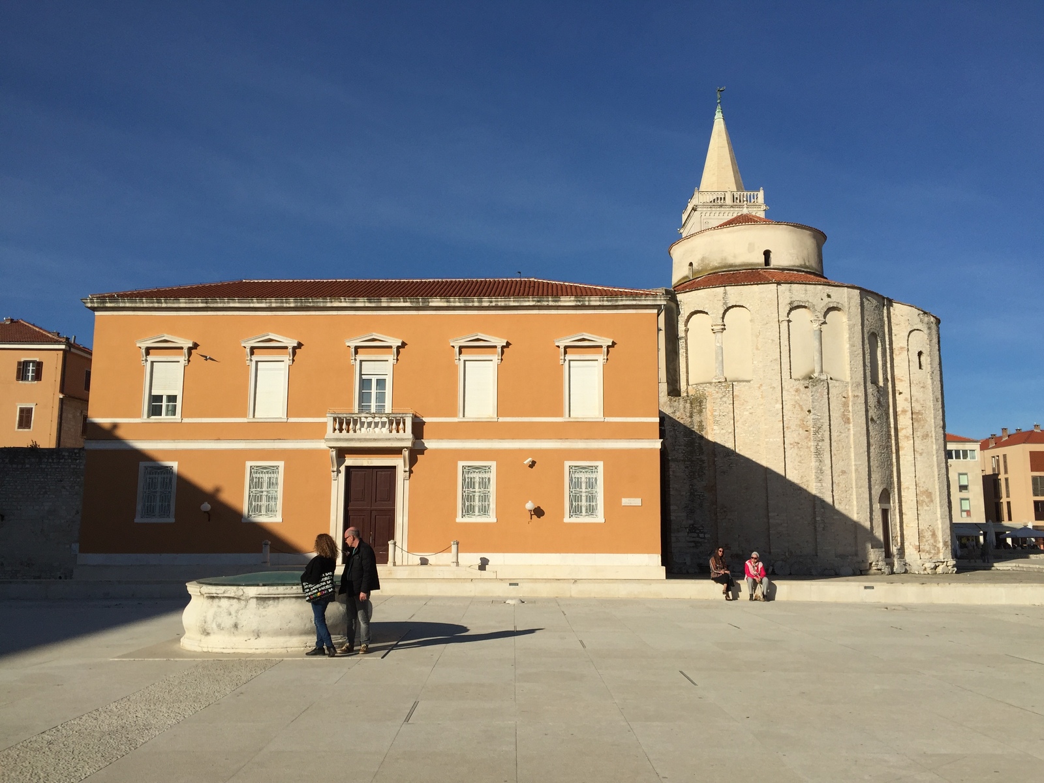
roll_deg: -0.3
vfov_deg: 48.2
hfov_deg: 61.7
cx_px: 522
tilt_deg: +9.5
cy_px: 392
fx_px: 875
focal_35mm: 29
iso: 32
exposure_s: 1/4405
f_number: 2.2
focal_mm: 4.15
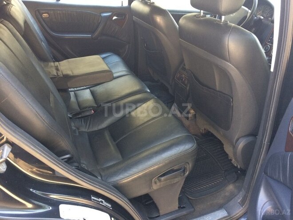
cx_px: 146
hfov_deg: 61.7
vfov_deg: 48.2
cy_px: 110
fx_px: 245
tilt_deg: -31.1
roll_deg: -0.5
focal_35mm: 29
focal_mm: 4.15
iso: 80
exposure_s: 1/33
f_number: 2.2
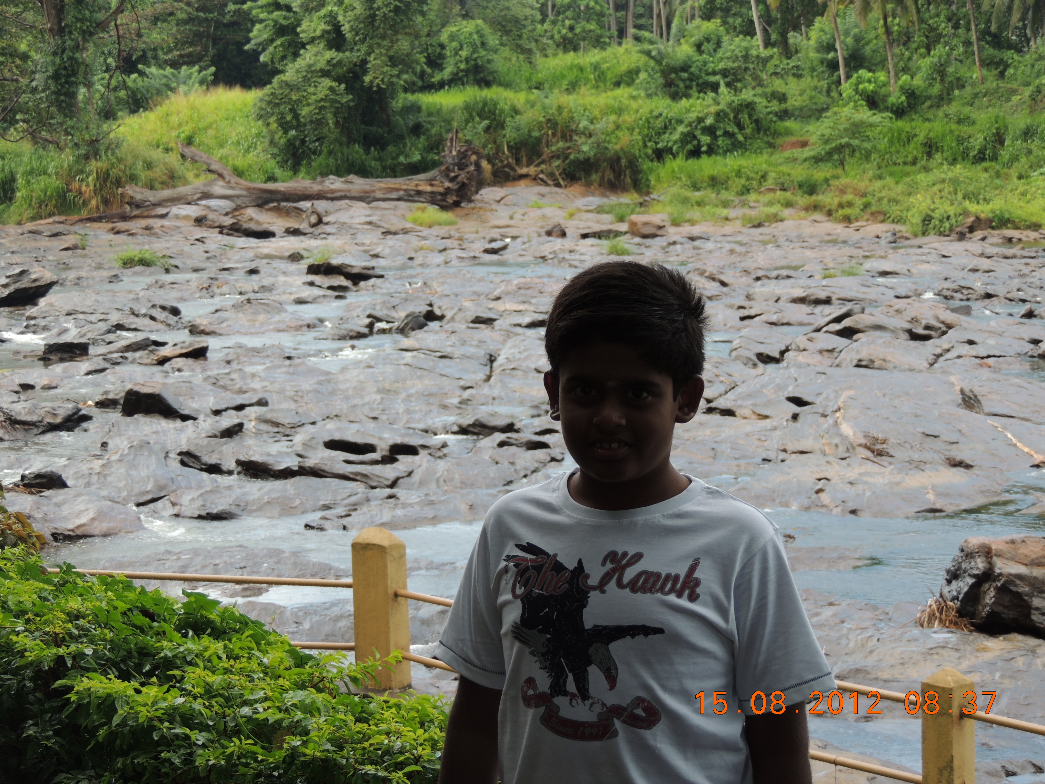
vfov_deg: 16.4
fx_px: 2717
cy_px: 392
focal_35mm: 90
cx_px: 522
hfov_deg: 21.8
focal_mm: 16
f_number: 4.1
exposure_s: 1/160
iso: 100
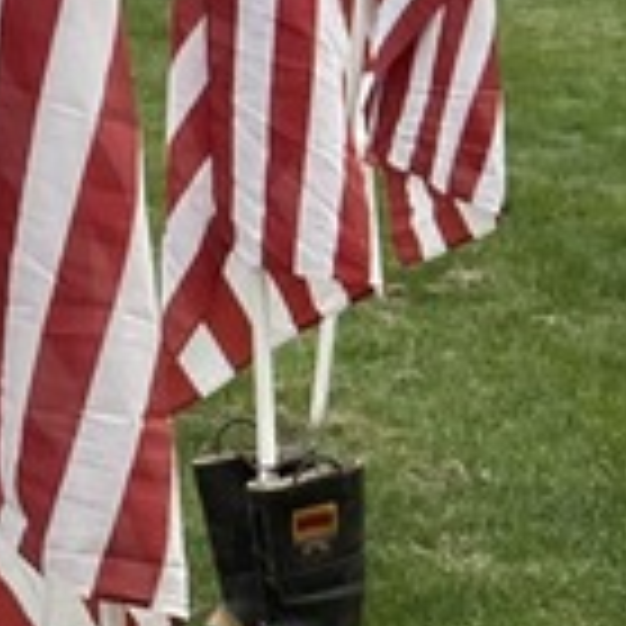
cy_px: 65
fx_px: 2926
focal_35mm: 143
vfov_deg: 12.1
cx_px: 1126
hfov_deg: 11.4
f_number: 2.2
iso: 40
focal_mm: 2.71
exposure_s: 1/172
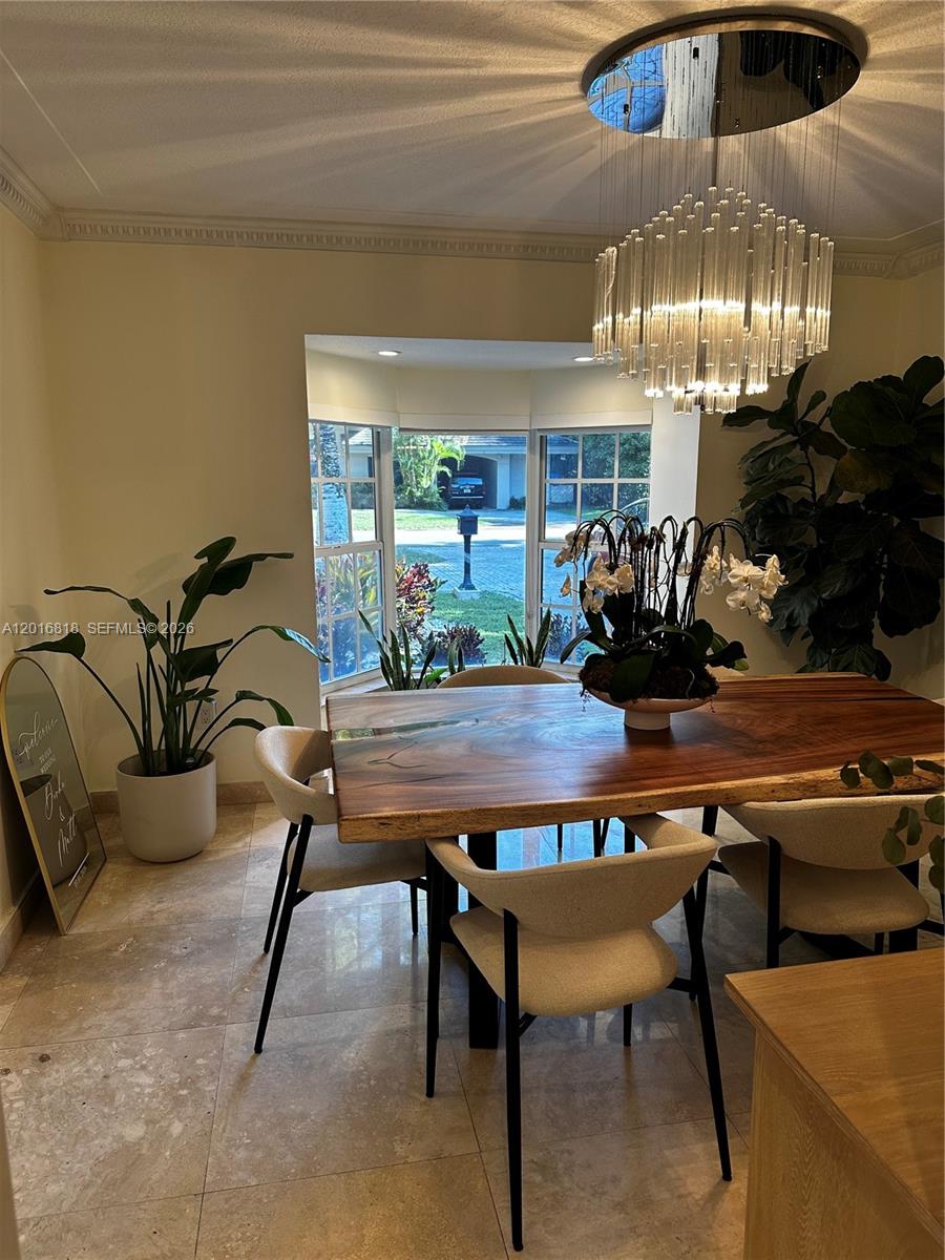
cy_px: 630
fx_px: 874
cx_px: 472
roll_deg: -0.1
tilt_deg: -9.5
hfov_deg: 56.8
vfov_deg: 71.6
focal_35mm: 24
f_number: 1.78
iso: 125
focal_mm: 6.86
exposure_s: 1/120
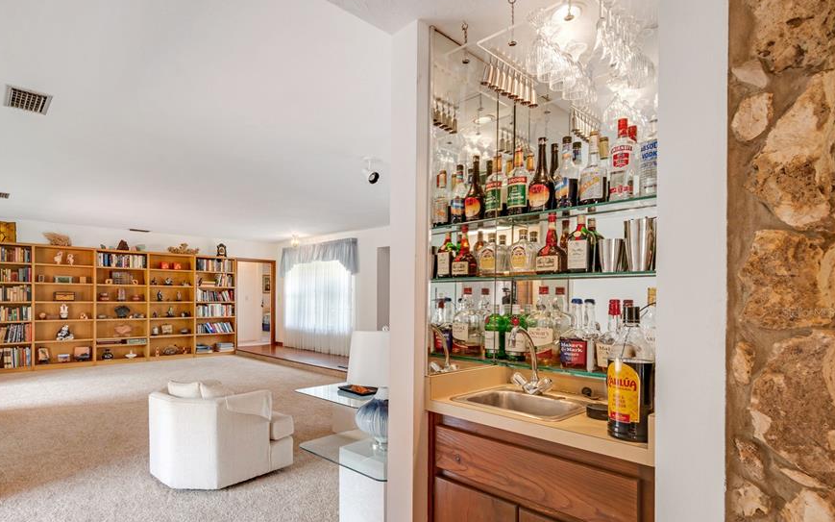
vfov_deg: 64.4
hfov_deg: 90.2
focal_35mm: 18
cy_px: 312
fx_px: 410
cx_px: 345
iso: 250
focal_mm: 10
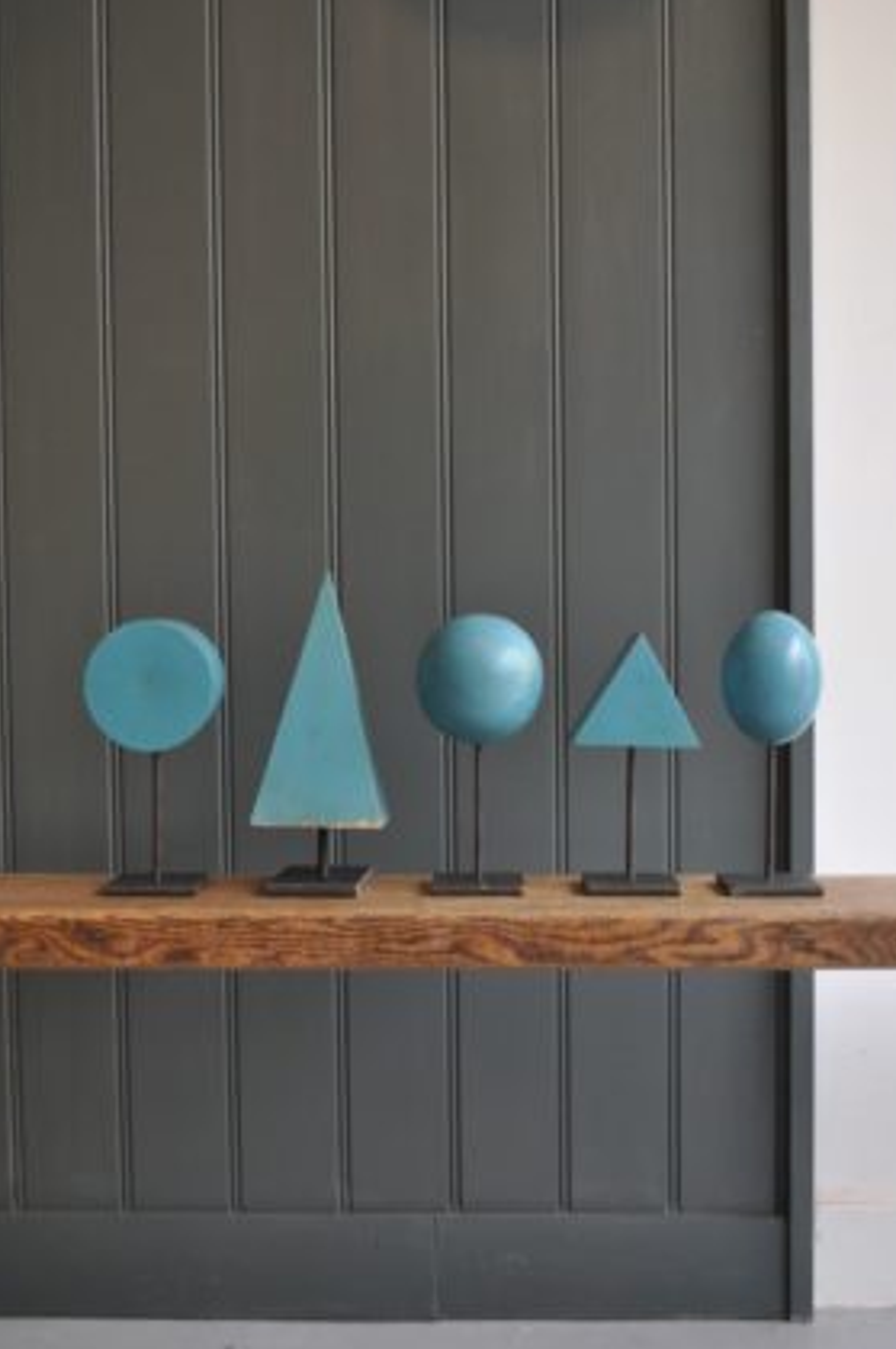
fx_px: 1572
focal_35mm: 42
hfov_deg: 31.8
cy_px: 716
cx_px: 450
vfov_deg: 46.4
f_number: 4.2
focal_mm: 26
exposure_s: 1/60
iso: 400
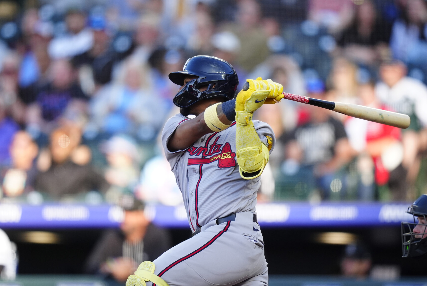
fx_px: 7123
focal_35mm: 600
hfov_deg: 3.4
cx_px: 214
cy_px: 143
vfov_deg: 2.3
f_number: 2.8
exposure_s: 1/2500
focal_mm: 400
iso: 1250
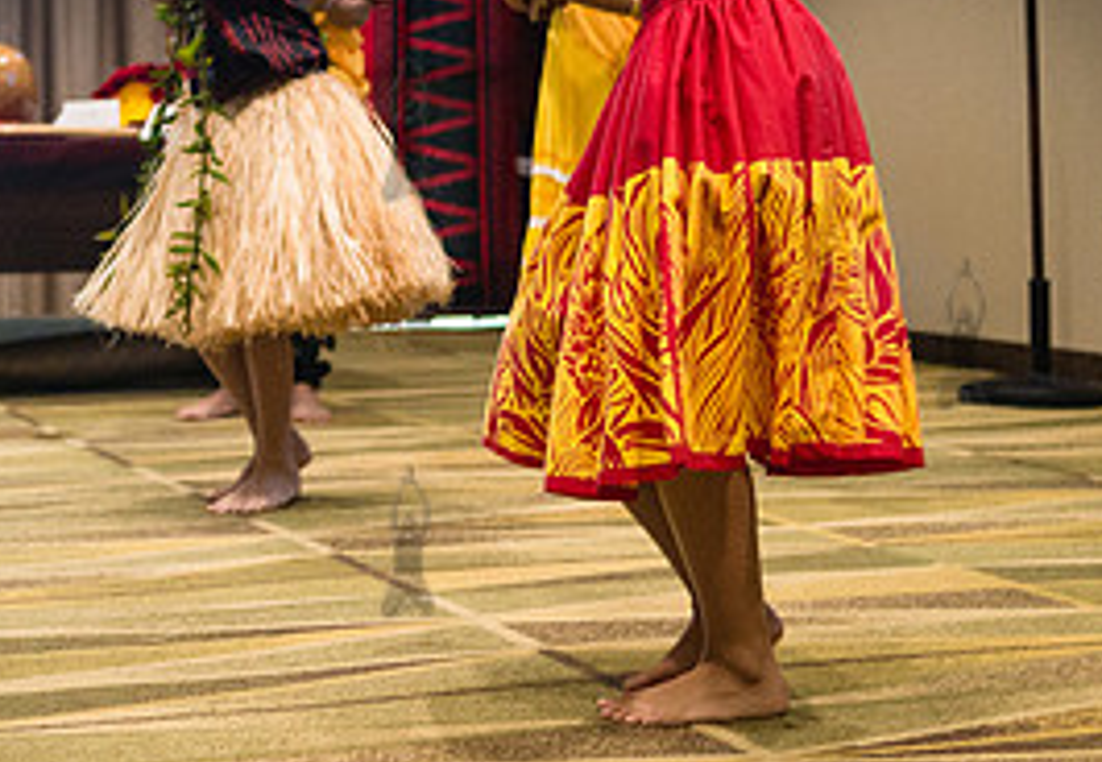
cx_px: 380
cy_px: 112
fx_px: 2632
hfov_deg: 23.6
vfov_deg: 16.3
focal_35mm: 85
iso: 3200
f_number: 2.5
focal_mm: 35
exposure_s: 1/125
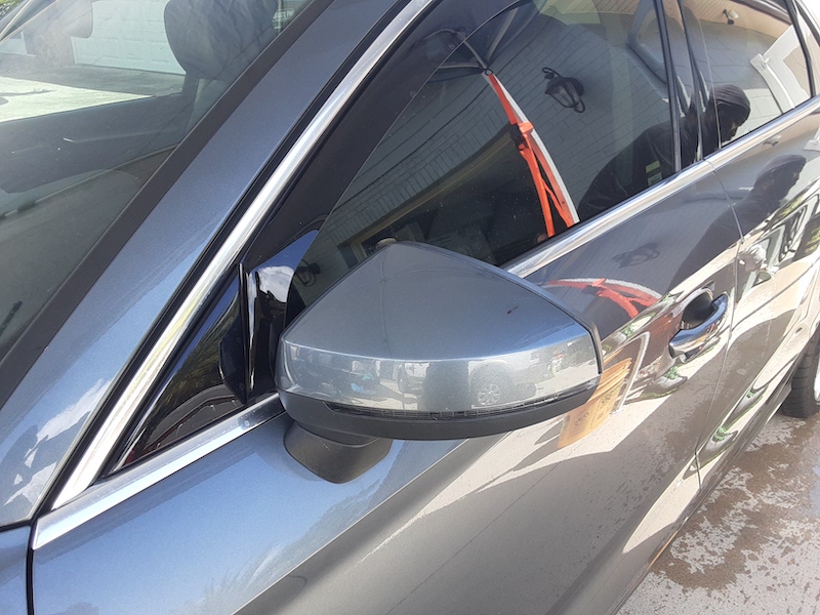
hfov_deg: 65.3
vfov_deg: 51.4
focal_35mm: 27
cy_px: 308
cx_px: 410
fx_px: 640
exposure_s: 1/209
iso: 40
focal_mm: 2.91
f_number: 1.9
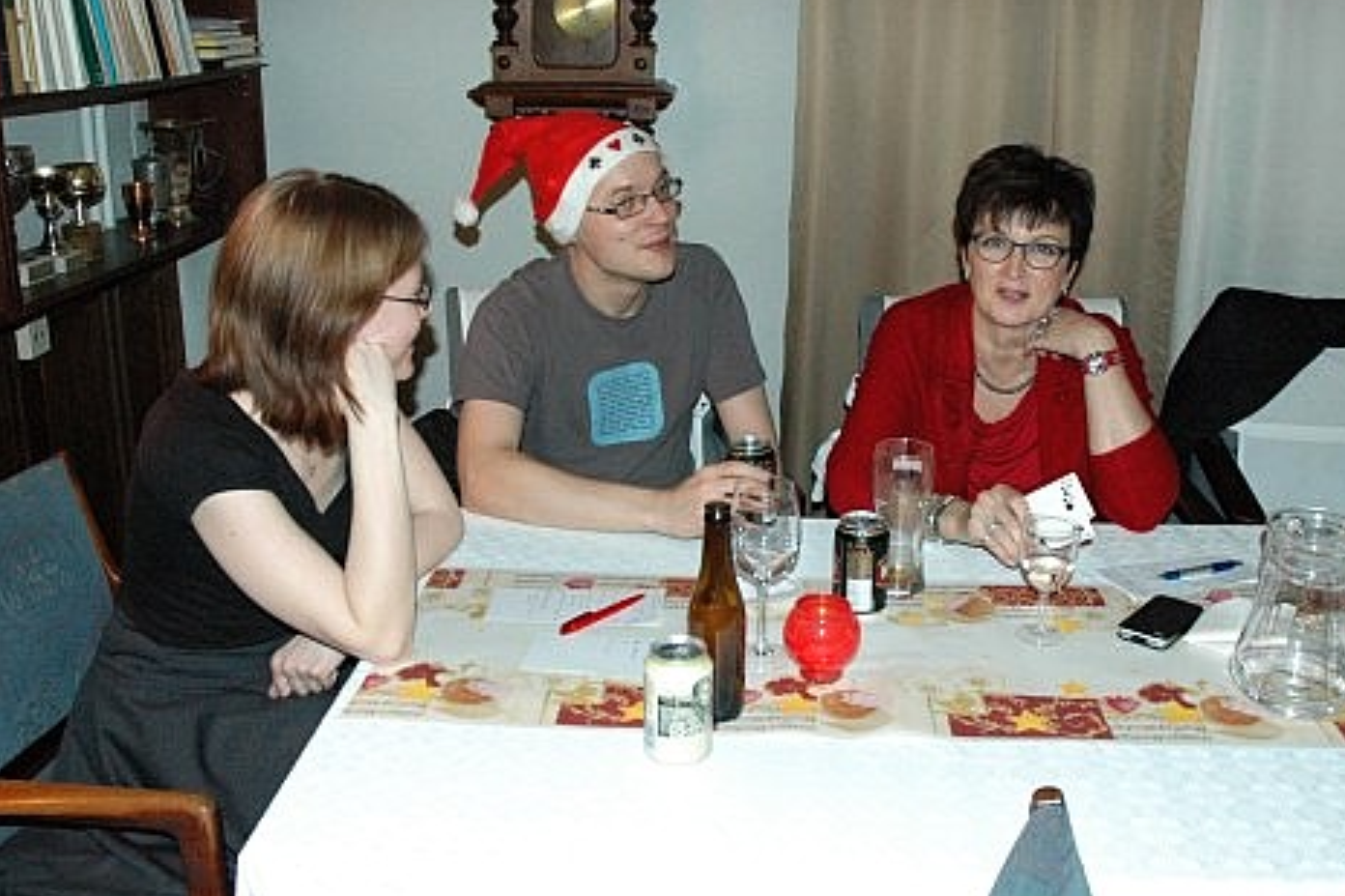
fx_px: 1307
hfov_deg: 54.4
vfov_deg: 37.7
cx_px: 681
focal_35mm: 35
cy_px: 377
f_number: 5
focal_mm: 18
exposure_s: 1/60
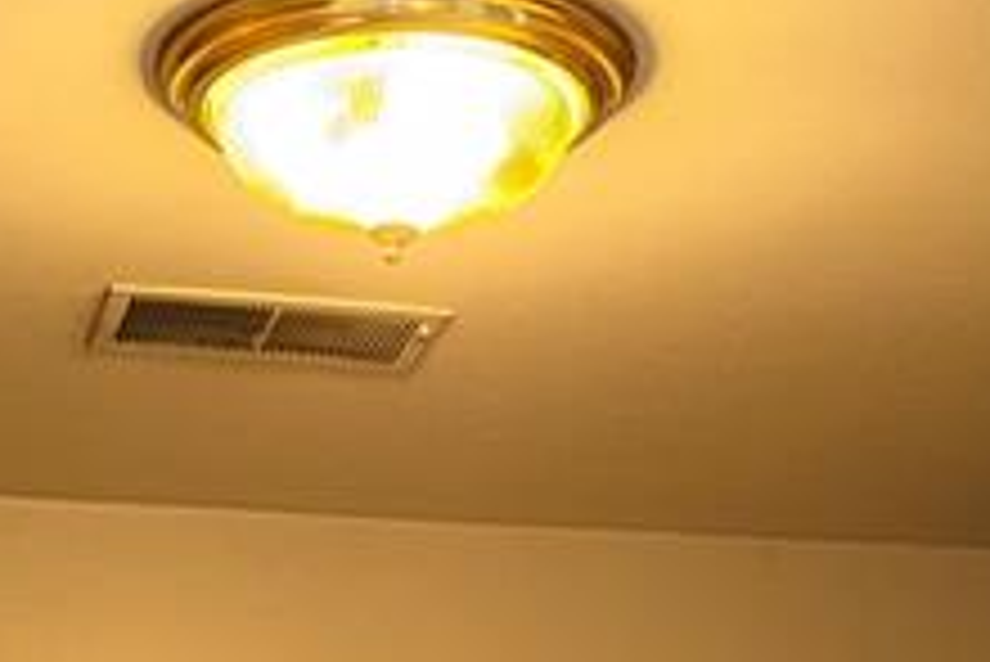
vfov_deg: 10.2
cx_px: 320
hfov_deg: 17.6
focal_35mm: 116
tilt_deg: -3.2
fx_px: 3192
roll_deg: -0.3
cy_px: 1635
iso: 64
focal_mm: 6.76
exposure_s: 1/30
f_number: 1.78
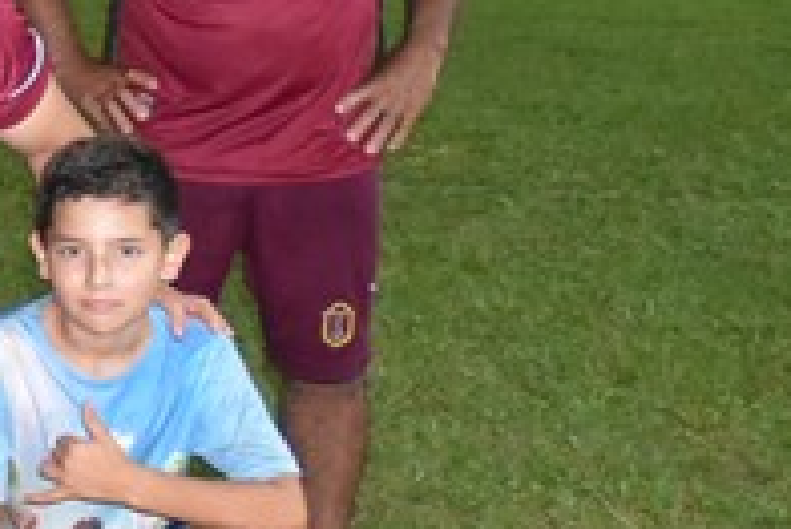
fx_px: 2726
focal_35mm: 124
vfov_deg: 11.0
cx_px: -839
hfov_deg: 13.8
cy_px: 105
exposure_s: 1/60
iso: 3200
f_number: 3.5
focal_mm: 18
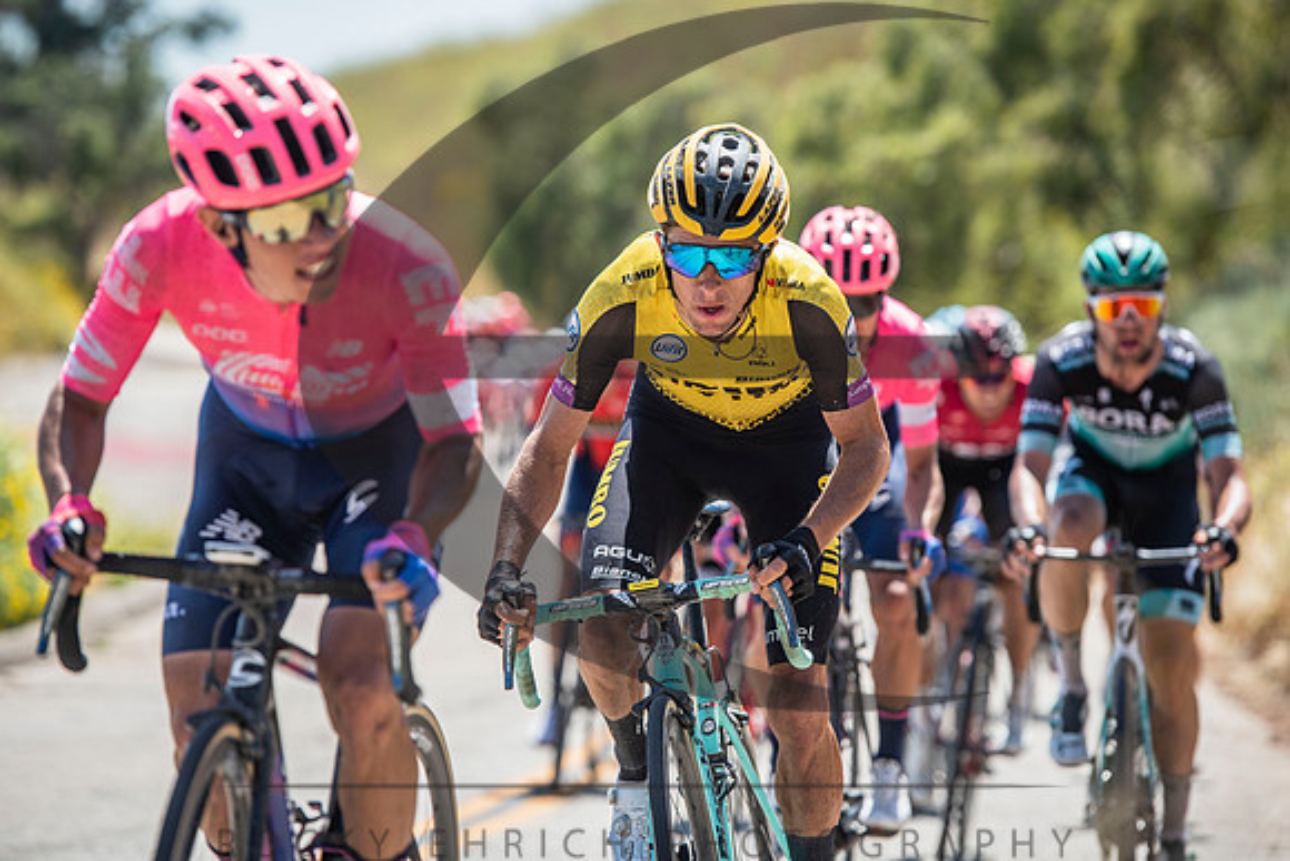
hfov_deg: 10.8
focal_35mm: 191
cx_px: 642
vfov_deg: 7.2
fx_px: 6837
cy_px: 391
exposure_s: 1/1000
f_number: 4
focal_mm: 175
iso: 100
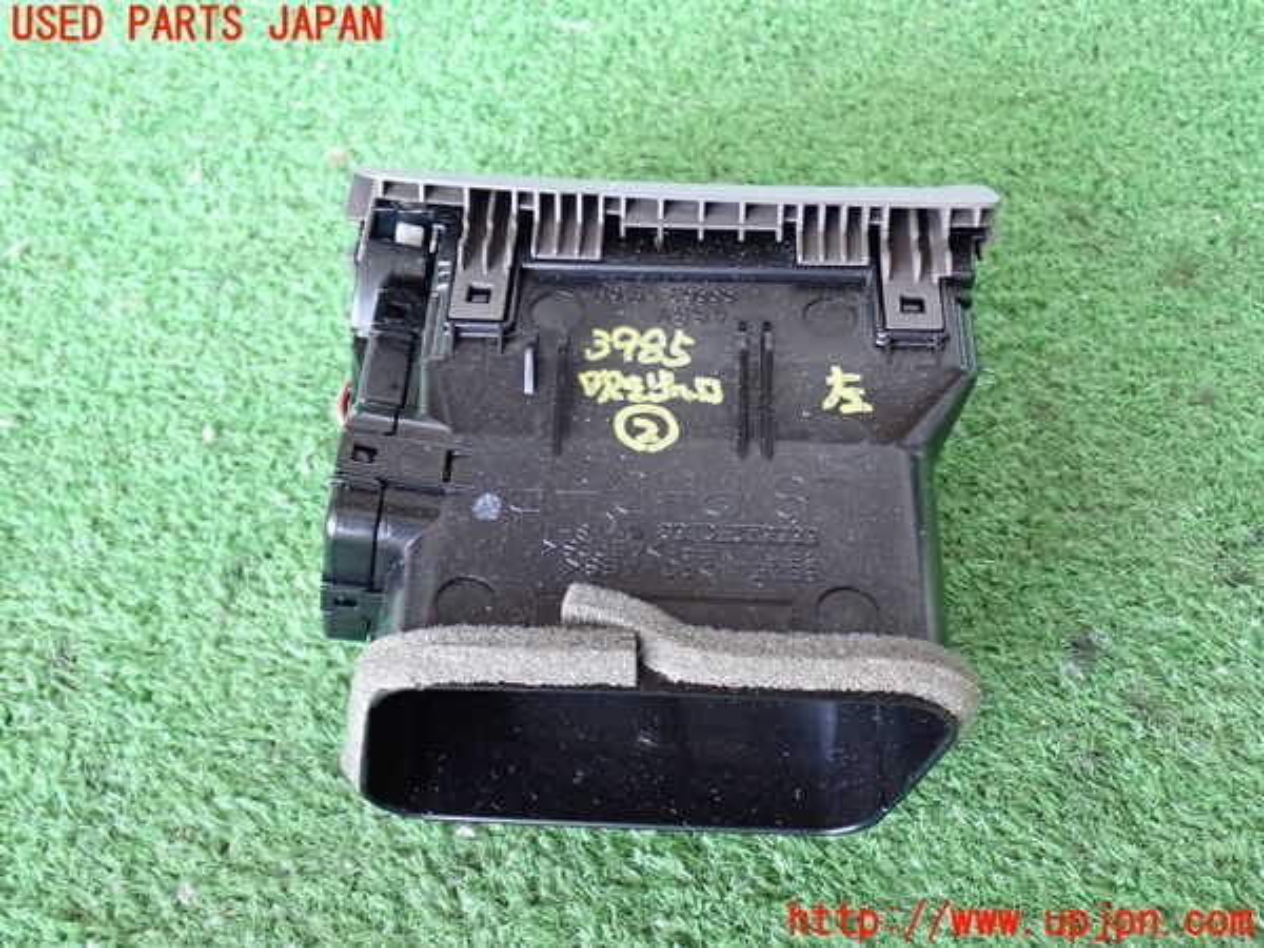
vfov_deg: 37.7
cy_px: 474
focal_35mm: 38
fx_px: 1388
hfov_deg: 49.0
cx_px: 632
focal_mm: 6.83
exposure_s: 1/40
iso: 500
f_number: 2.7
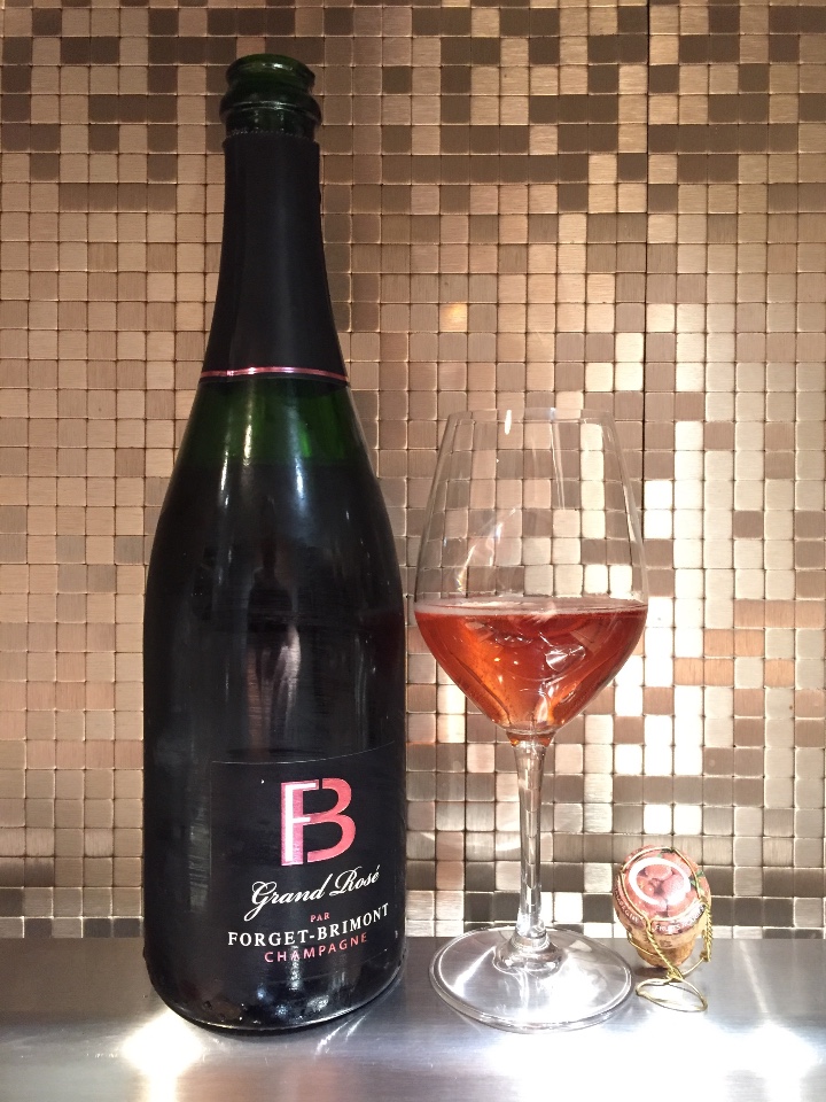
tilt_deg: +0.4
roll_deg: +0.1
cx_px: 413
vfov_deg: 61.7
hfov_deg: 48.2
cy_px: 551
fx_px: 923
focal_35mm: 29
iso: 250
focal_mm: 4.15
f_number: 2.2
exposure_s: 1/15
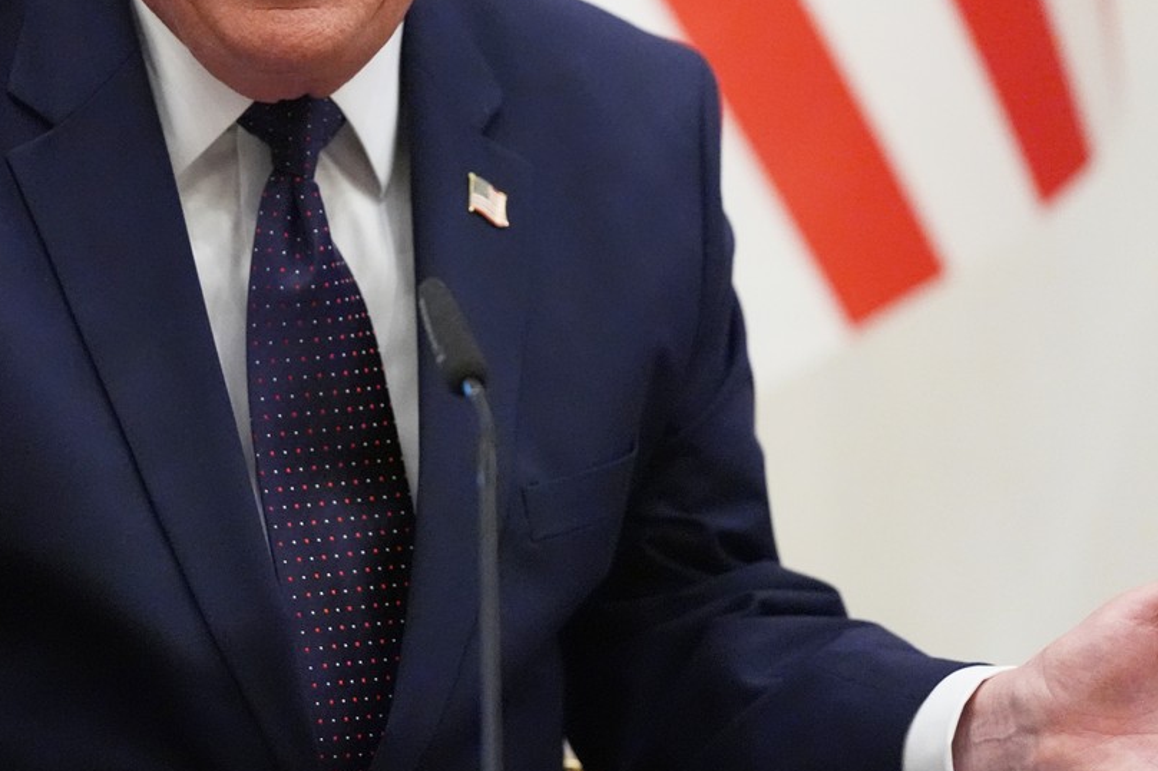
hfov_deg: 4.0
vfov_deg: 2.6
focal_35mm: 520
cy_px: 131
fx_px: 16719
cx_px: 305
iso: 8000
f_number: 2.8
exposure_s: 1/400
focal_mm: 300
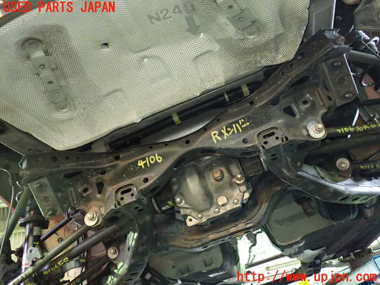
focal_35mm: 30
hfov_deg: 60.0
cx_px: 190
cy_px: 142
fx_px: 329
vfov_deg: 46.8
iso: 800
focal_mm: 5.4
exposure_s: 1/20
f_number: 2.3
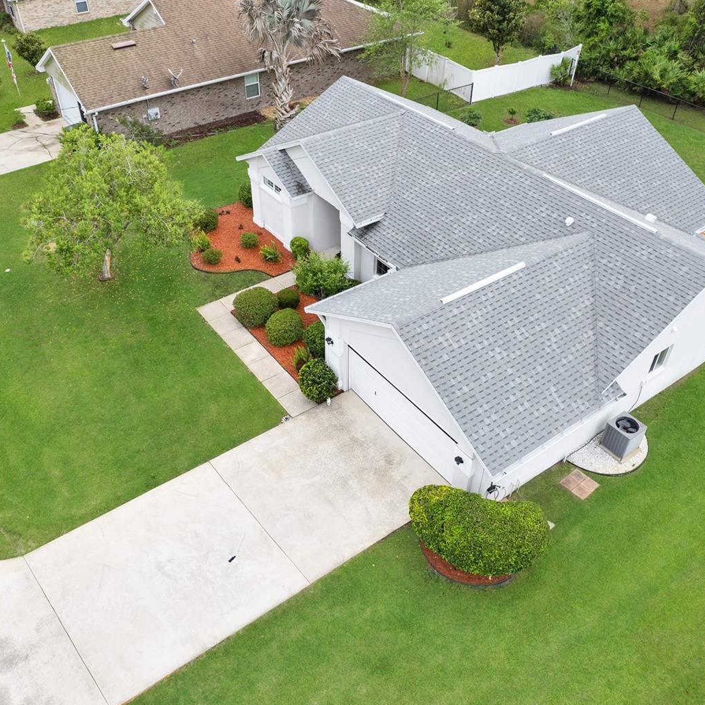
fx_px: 668
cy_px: 352
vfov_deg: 55.6
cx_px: 343
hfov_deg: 55.6
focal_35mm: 29
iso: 110
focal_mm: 8.38
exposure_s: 1/250
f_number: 2.8
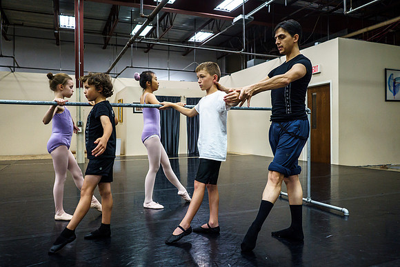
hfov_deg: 62.6
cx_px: 198
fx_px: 329
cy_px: 132
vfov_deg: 44.2
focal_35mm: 30
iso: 3200
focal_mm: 28
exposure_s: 1/500
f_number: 3.2
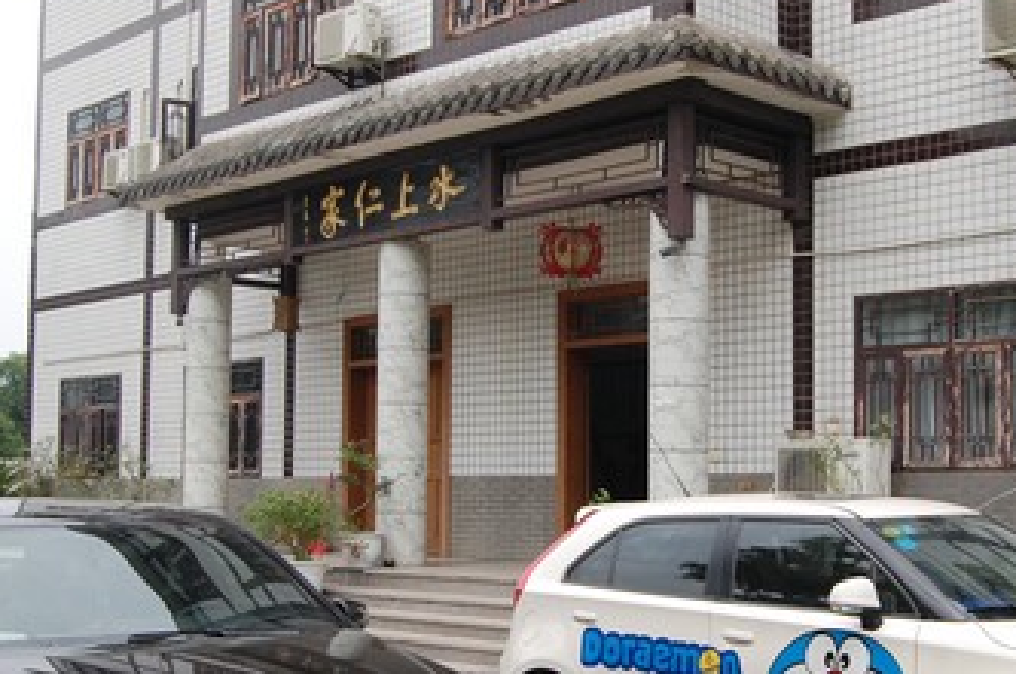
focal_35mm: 54
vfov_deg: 24.9
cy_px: 412
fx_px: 1522
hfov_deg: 36.7
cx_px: 629
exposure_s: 1/250
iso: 200
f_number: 8
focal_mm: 24
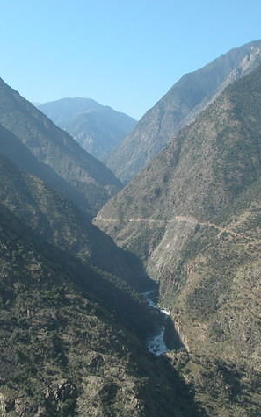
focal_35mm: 50
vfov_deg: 40.3
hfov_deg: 25.8
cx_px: 111
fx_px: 569
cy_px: 208
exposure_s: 1/271
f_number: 5.6
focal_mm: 8.9
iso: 100
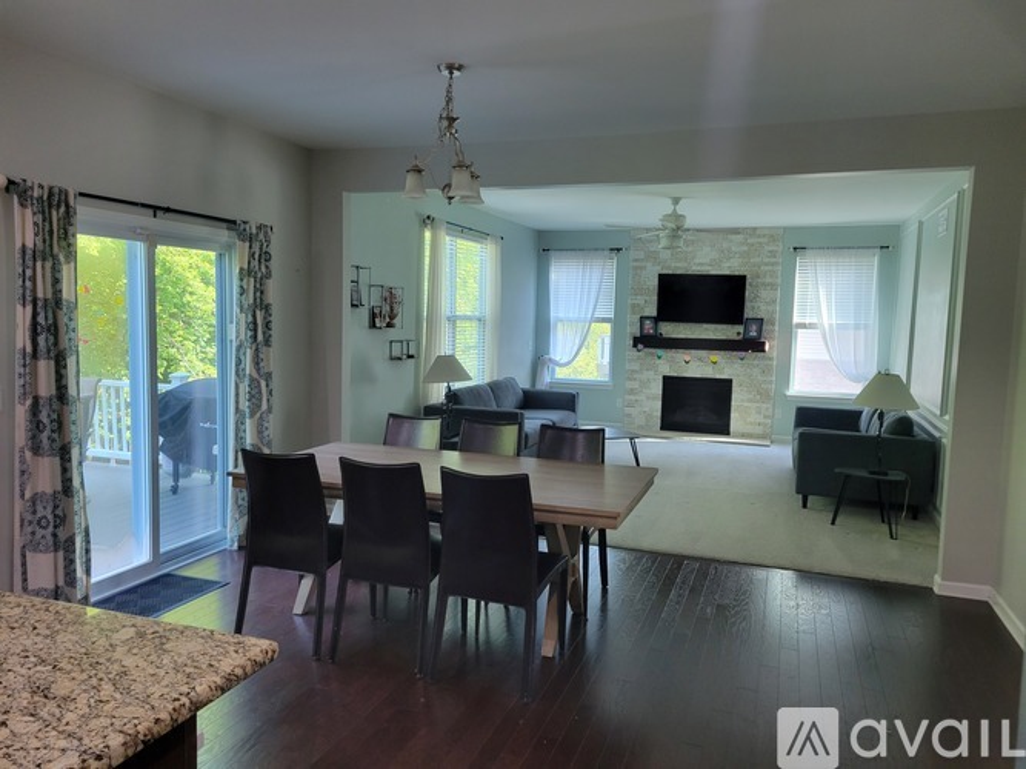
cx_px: 513
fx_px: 770
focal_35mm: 26
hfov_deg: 67.3
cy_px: 384
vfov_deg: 53.0
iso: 250
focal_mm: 5.4
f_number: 1.8
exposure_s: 1/120
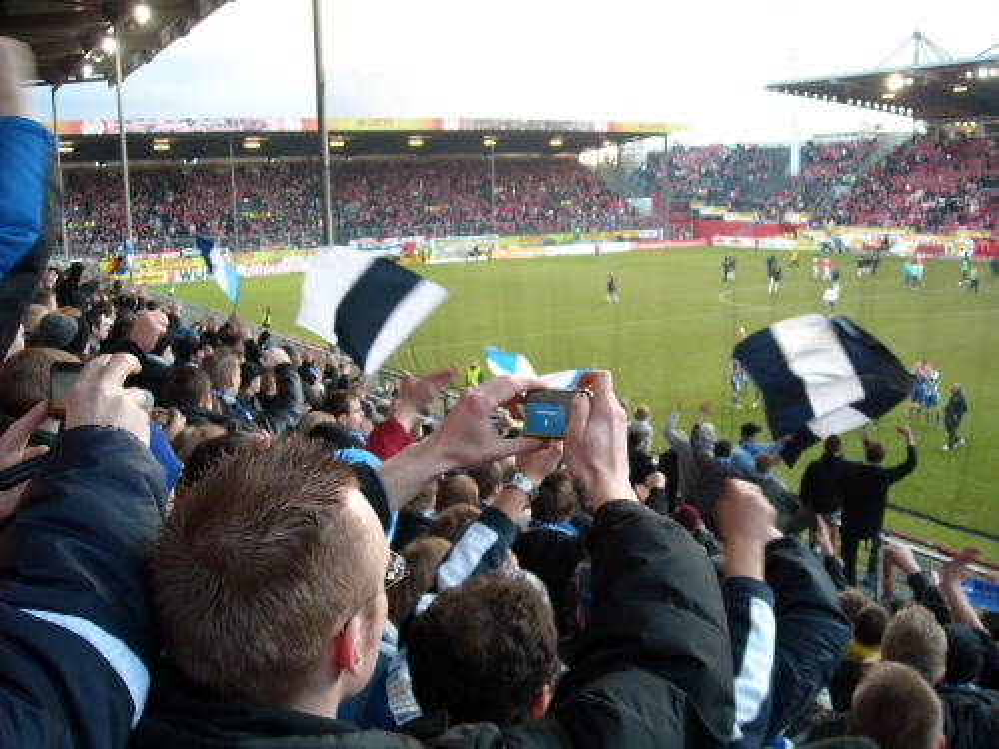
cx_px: 500
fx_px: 1010
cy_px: 374
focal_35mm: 35
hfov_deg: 52.6
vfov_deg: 40.7
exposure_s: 1/60
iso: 237
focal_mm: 5.7
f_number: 2.8
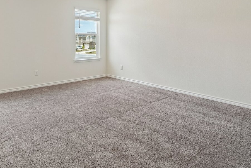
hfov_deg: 66.8
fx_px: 188
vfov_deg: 45.9
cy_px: 38
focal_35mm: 27
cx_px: 101
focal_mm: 15
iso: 500
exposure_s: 1/50
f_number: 8
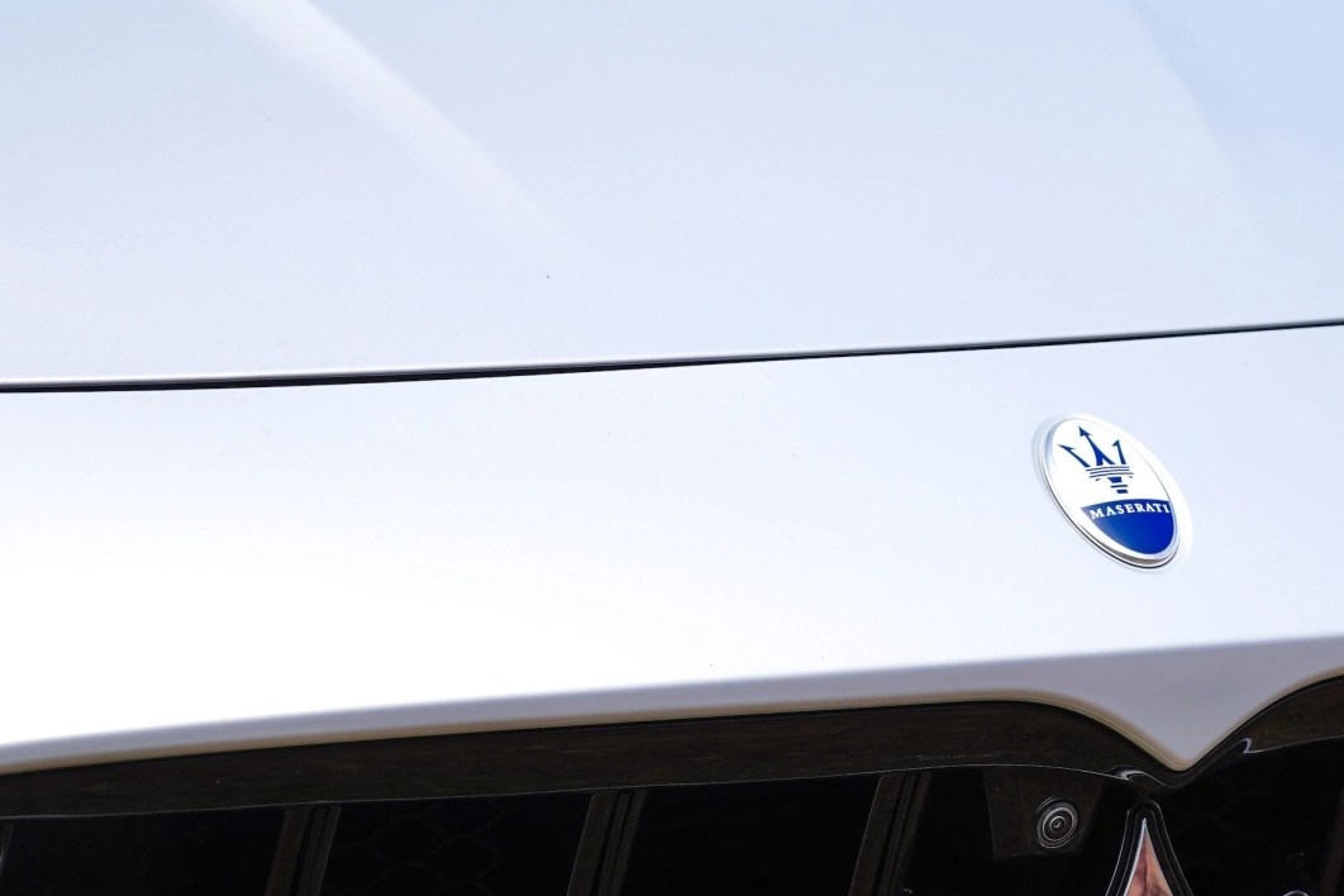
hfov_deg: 6.4
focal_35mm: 321
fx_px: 11983
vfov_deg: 4.3
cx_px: 992
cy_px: 899
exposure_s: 1/1000
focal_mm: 142
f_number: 4
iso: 100
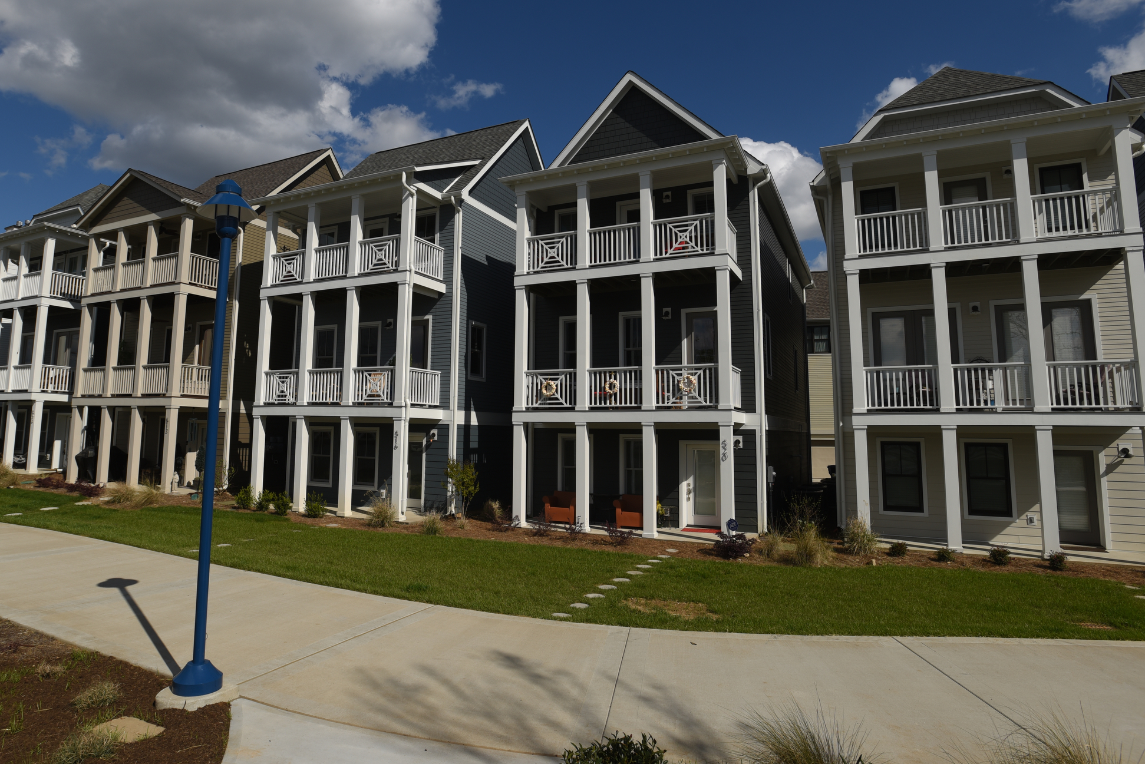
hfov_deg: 80.9
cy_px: 336
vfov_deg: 59.4
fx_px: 668
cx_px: 509
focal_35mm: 21
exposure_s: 1/640
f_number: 6.3
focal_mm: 17
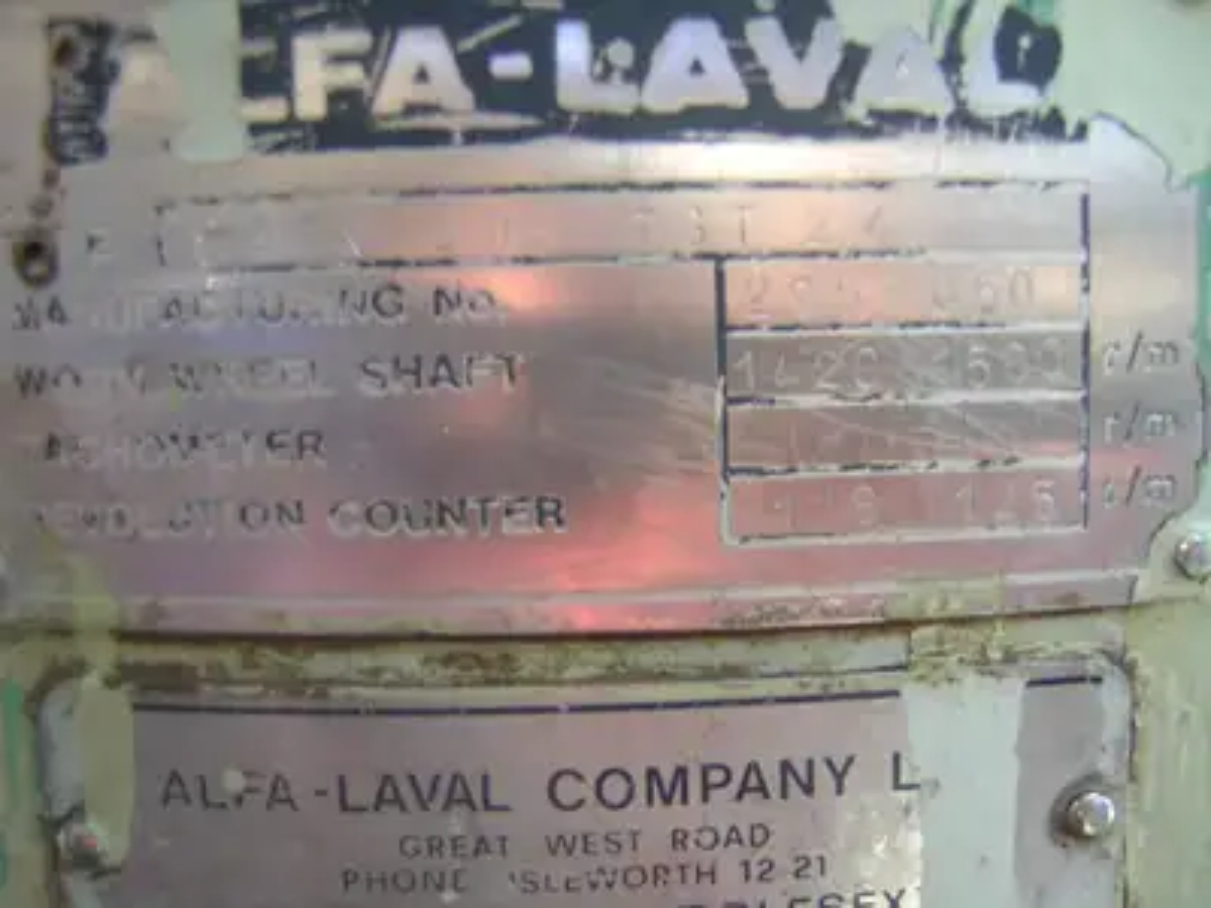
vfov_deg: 39.7
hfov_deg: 51.4
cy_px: 454
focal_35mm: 36
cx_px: 606
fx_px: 1259
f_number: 2.6
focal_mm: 4.7
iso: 100
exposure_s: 1/41.8
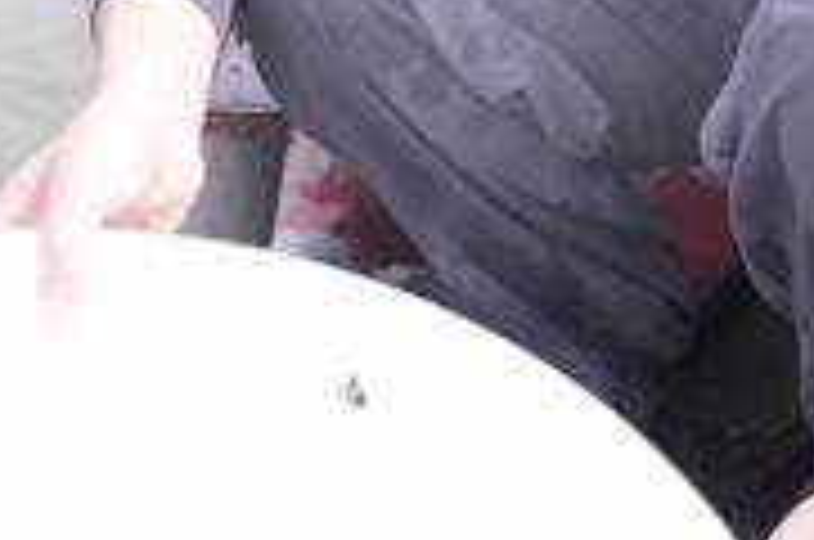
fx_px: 2844
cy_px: -232
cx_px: -85
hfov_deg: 15.8
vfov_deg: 10.5
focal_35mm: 126
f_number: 4.5
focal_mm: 35
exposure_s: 1/320
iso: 125
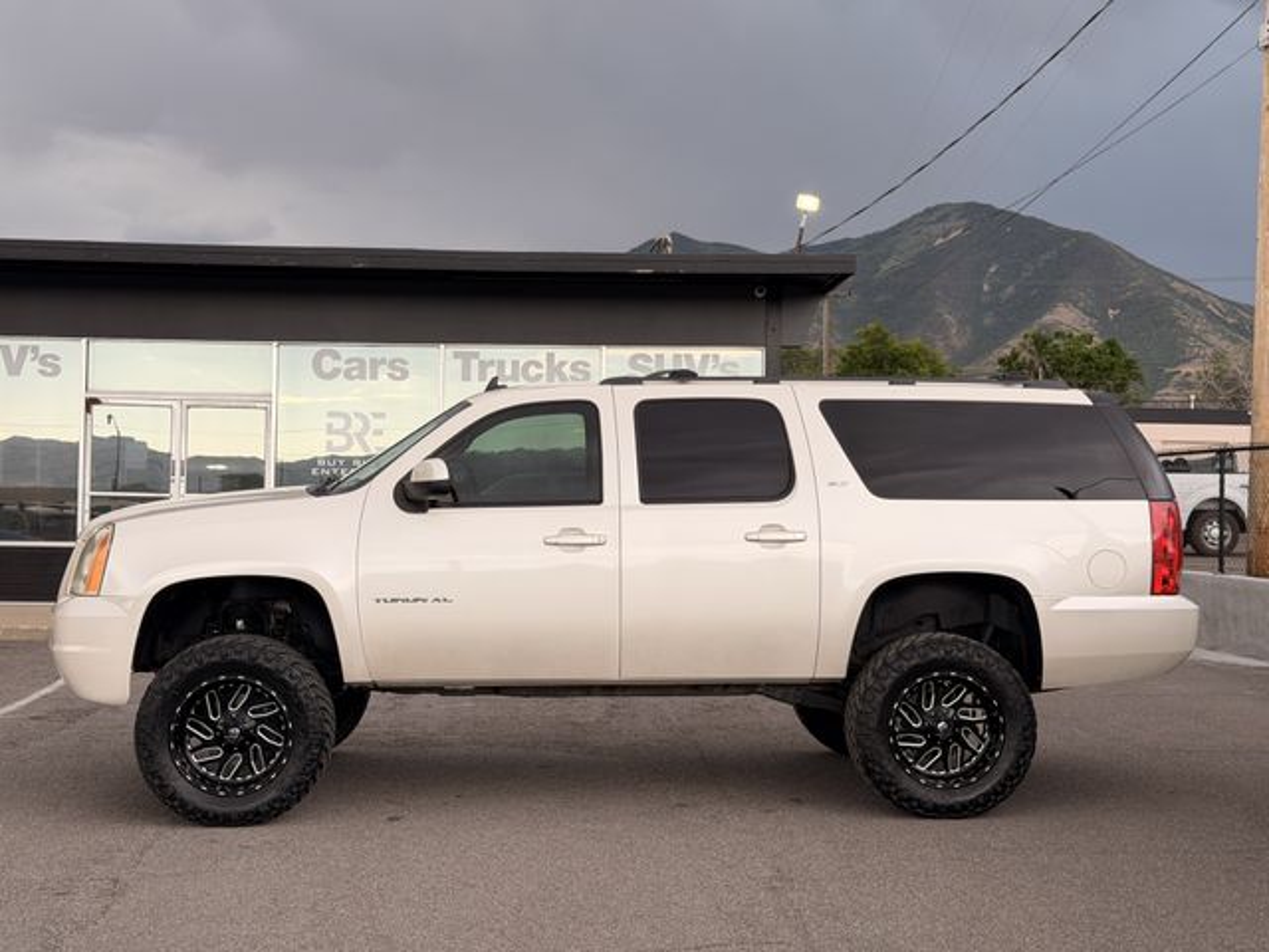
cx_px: 634
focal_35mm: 48
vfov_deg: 30.3
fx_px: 1760
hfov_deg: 39.7
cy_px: 476
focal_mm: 6.76
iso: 64
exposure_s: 1/1055
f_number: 1.78
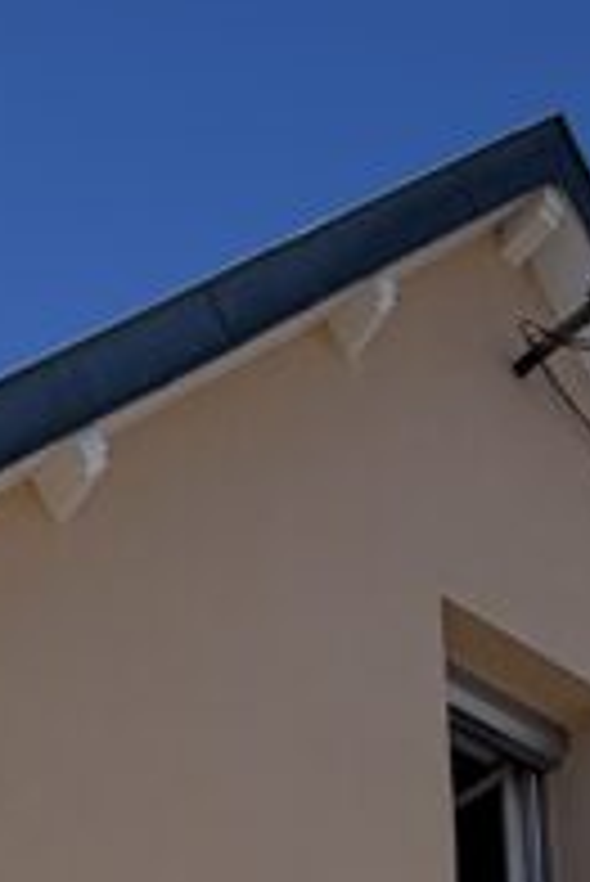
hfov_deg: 17.5
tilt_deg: +8.2
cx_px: -32
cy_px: 1638
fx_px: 1865
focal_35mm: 76
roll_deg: +1.4
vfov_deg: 19.2
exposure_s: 1/841
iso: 20
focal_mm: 2.22
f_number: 2.2
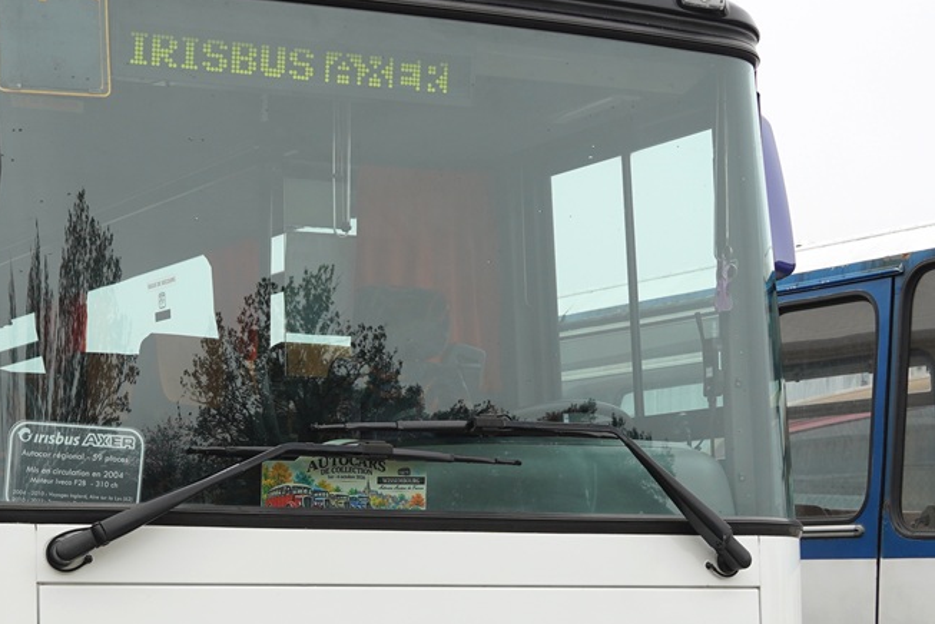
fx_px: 2416
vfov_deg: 14.6
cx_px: 171
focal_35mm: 93
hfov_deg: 21.6
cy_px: 503
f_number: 5.6
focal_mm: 28
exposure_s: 1/100
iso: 100
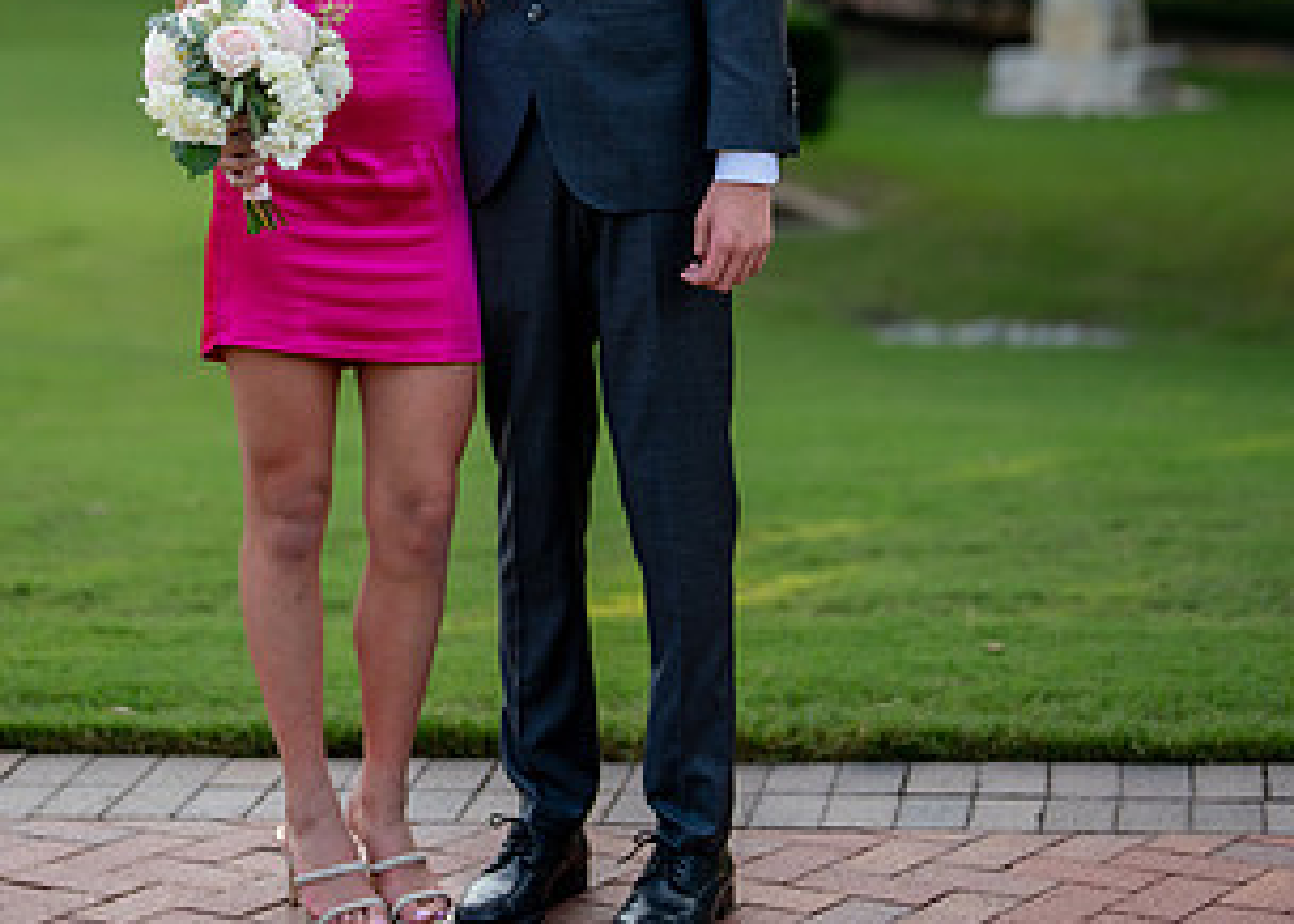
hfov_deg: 18.5
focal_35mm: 108
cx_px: 568
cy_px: 114
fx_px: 3968
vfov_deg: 13.2
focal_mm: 50
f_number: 1.2
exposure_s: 1/2000
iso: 200
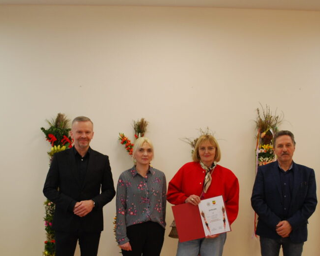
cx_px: 149
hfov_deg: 38.0
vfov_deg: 30.7
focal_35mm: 49
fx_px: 464
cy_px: 161
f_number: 4
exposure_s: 1/30
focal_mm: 22
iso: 280
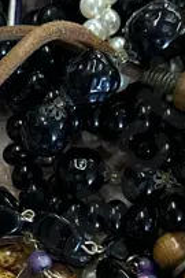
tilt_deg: -76.3
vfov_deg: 15.9
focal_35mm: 126
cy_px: 292
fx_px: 973
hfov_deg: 10.8
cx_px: 33
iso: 200
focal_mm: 6.86
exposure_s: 1/50
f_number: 1.78
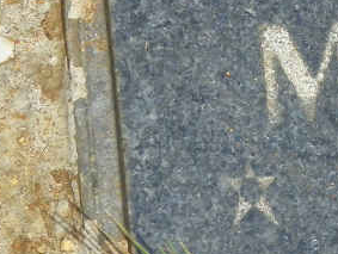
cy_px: -23
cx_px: 594
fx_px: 2816
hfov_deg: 6.7
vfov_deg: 5.2
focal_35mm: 288
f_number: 5
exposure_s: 1/500
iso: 64
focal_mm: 12.1
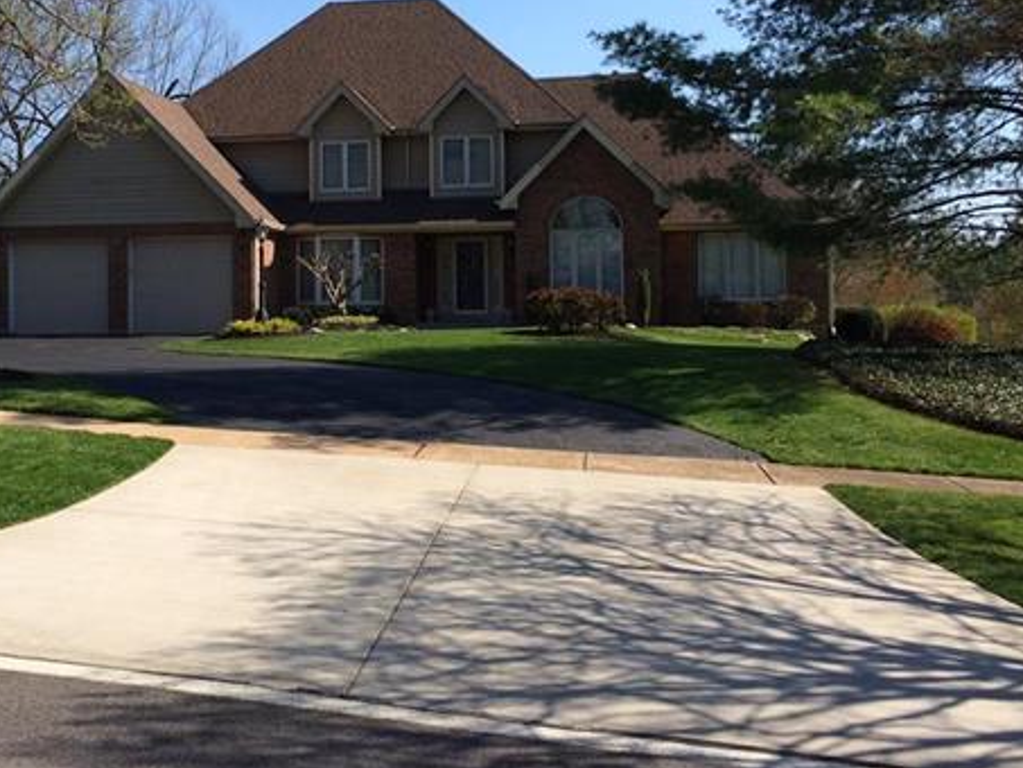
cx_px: 343
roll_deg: +1.0
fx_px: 1212
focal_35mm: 41
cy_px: 269
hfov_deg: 45.1
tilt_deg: +1.5
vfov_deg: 34.9
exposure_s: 1/1866
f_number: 2.2
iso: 32
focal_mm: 4.15
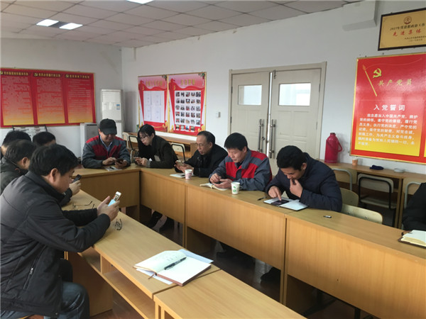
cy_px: 160
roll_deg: -1.9
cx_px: 213
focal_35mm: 29
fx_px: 357
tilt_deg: -6.8
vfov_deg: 48.2
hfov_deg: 61.7
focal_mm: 4.15
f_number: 2.2
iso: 100
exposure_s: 1/33
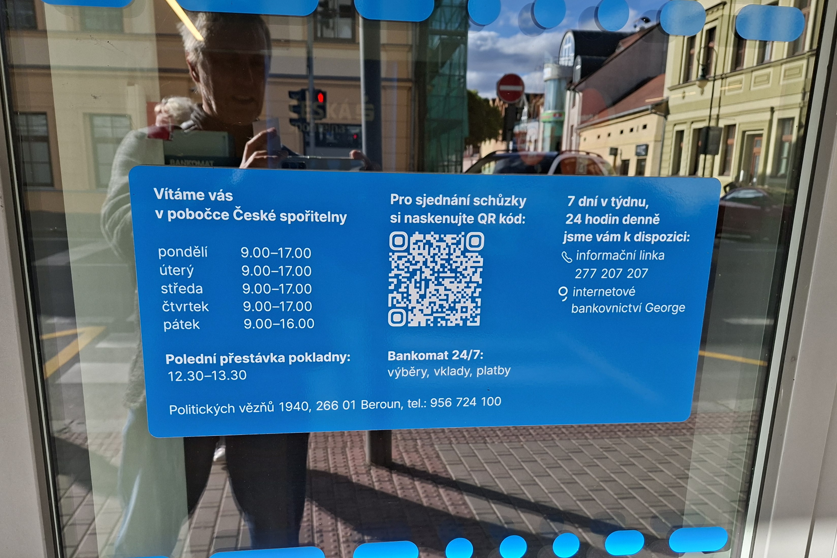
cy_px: 307
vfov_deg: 53.0
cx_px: 419
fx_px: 558
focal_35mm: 24
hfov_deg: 73.7
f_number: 1.8
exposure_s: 1/625
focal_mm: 5.54
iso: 50
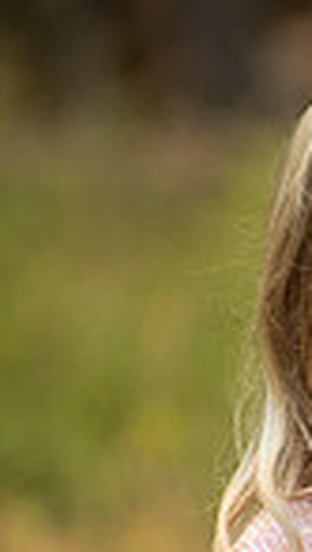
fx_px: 9386
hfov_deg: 1.9
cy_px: 601
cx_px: 556
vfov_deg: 3.4
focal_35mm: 640
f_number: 3.5
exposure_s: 1/60
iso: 250
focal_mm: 200
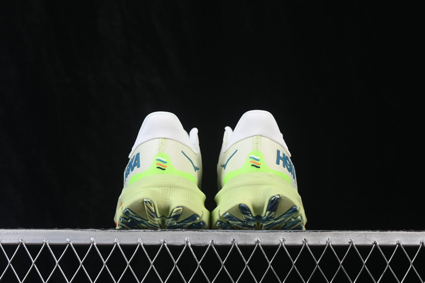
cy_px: 142
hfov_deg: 27.0
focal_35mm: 75
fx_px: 885
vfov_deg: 18.2
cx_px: 212
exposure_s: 1/80
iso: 160
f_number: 8
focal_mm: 50
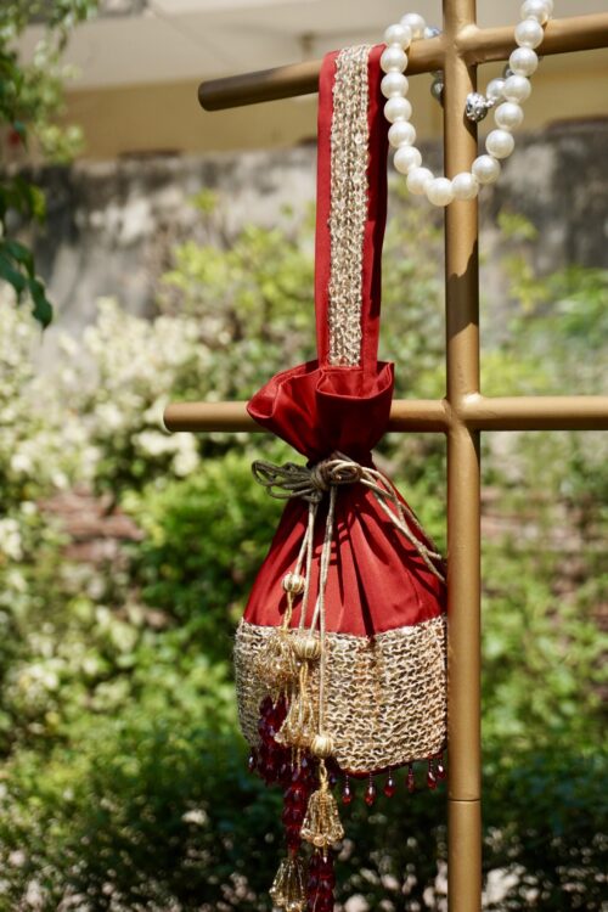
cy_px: 456
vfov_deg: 27.0
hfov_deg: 18.2
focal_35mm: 75
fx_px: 1900
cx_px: 304
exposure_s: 1/2000
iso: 800
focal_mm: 50
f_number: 6.3
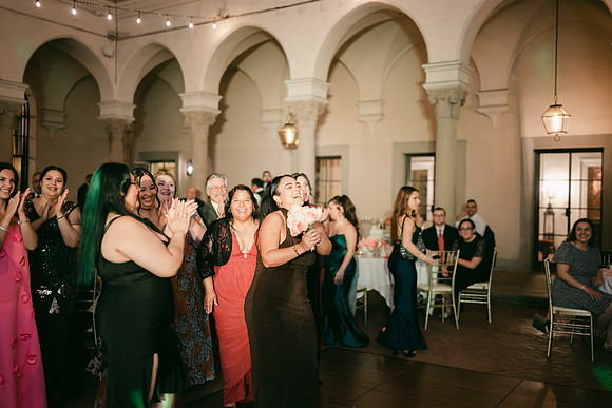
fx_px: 606
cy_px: 204
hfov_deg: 53.6
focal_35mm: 36
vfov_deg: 37.2
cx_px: 306
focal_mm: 35
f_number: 1.2
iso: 1250
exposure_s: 1/125
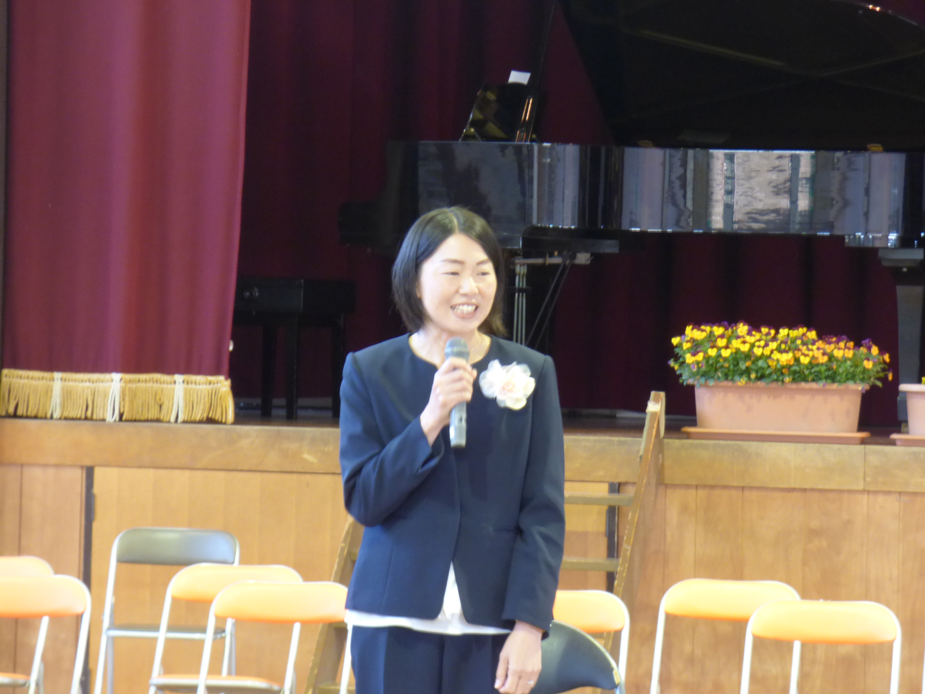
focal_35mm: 258
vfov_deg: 5.8
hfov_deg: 7.7
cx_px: 462
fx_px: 6894
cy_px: 347
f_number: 5.5
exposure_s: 1/5
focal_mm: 46.2
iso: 400
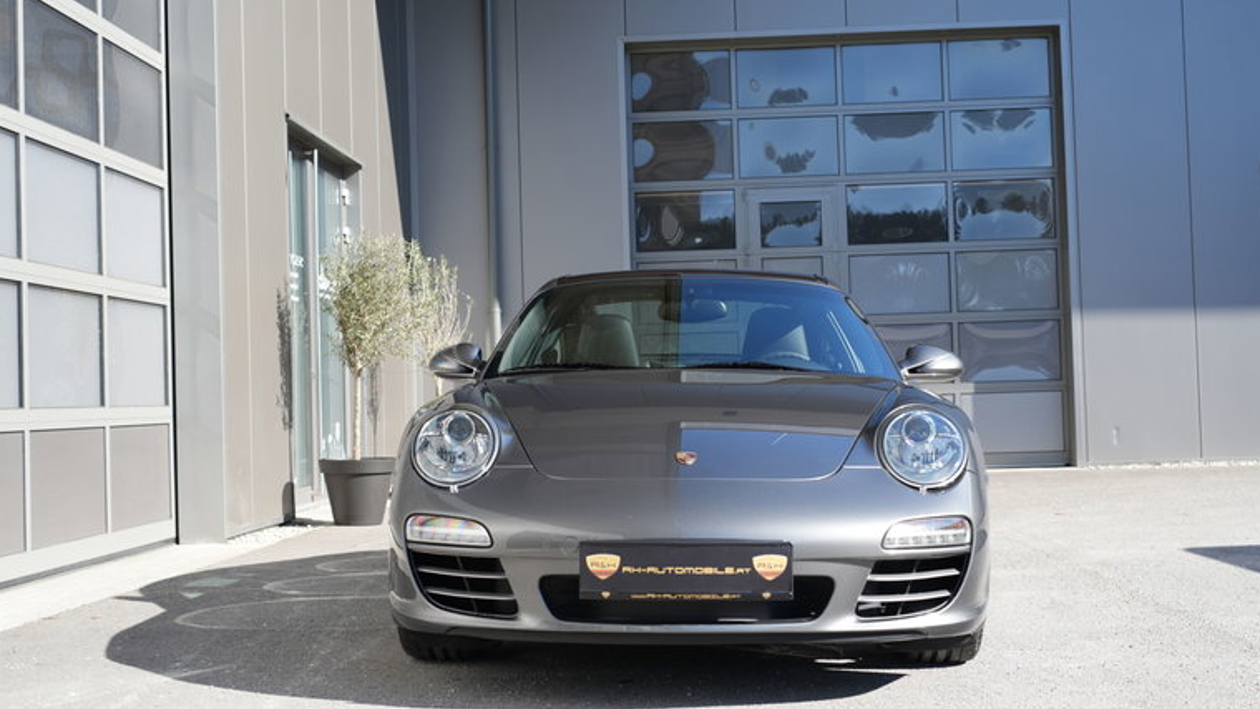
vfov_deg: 22.6
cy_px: 339
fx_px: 1771
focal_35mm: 53
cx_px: 632
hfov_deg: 39.2
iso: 100
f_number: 4
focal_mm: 50
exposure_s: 1/200
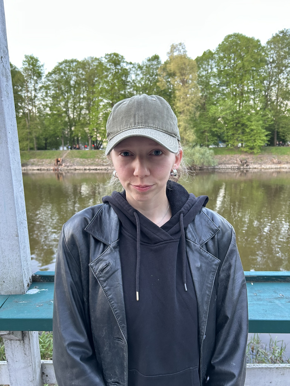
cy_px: 193
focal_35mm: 26
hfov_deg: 53.1
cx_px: 145
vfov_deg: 67.3
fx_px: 290
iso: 160
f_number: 1.5
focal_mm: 5.7
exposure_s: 1/60
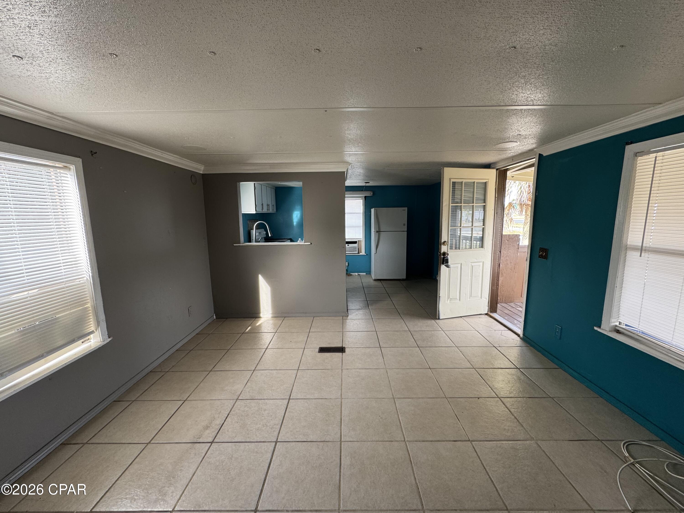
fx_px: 277
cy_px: 256
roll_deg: +0.2
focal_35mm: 14
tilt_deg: -9.0
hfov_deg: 102.1
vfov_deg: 85.7
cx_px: 342
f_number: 2.2
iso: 125
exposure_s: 1/99
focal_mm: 2.22
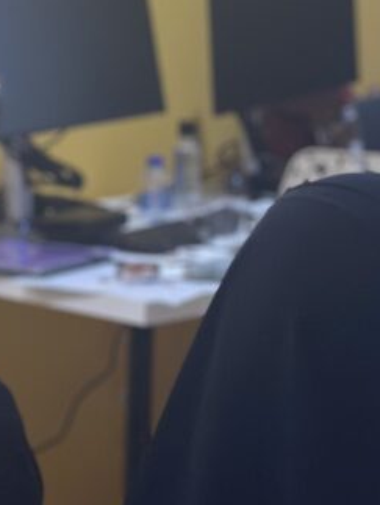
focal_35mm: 152
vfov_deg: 12.8
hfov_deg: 9.8
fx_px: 2220
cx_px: 133
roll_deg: -0.6
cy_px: -31
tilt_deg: -1.8
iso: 400
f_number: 1.78
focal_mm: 6.86
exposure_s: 1/59
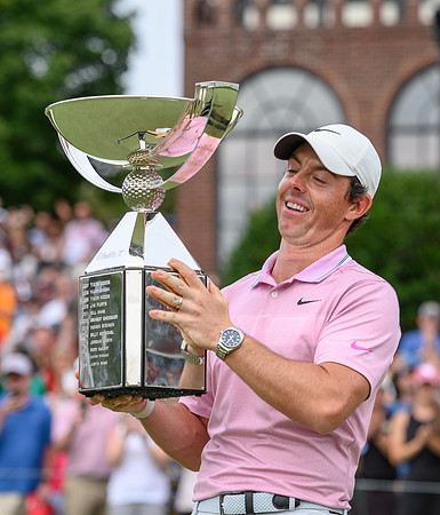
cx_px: 282
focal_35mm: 213
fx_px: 3337
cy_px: 218
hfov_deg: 7.5
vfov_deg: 8.8
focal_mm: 135
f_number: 4
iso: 160
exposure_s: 1/400
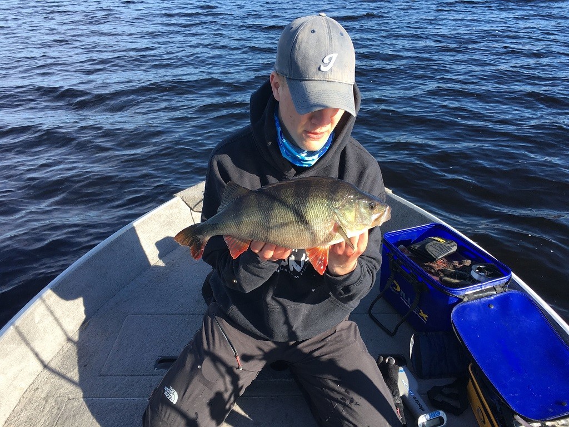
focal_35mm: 29
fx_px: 477
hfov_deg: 61.7
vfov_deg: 48.2
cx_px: 284
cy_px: 214
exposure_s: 1/549
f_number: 2.2
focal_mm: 4.15
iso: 25
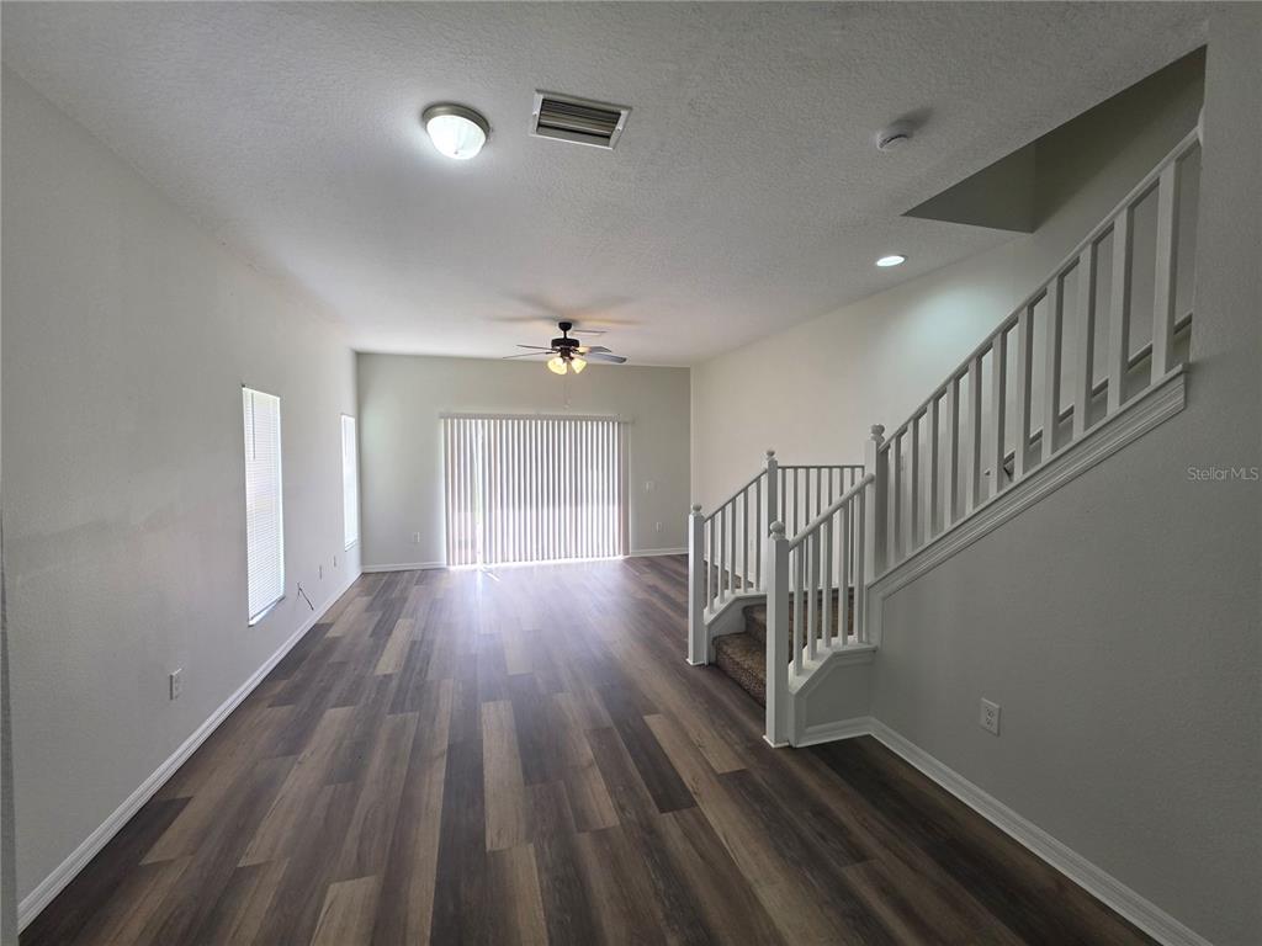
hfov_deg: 106.2
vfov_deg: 89.9
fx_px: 474
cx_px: 631
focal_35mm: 13
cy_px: 473
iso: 80
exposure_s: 1/120
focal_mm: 2.2
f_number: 1.9
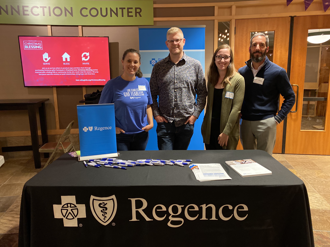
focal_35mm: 26
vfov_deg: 53.1
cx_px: 165
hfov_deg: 67.3
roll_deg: +0.1
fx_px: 248
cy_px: 124
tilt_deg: -9.7
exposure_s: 1/30
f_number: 1.8
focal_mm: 4.25
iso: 500
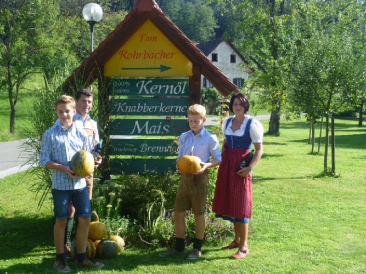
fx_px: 444
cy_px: 137
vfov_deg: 34.3
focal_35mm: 42
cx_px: 183
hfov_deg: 44.8
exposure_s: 1/320
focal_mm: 7.5
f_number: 3.3
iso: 80
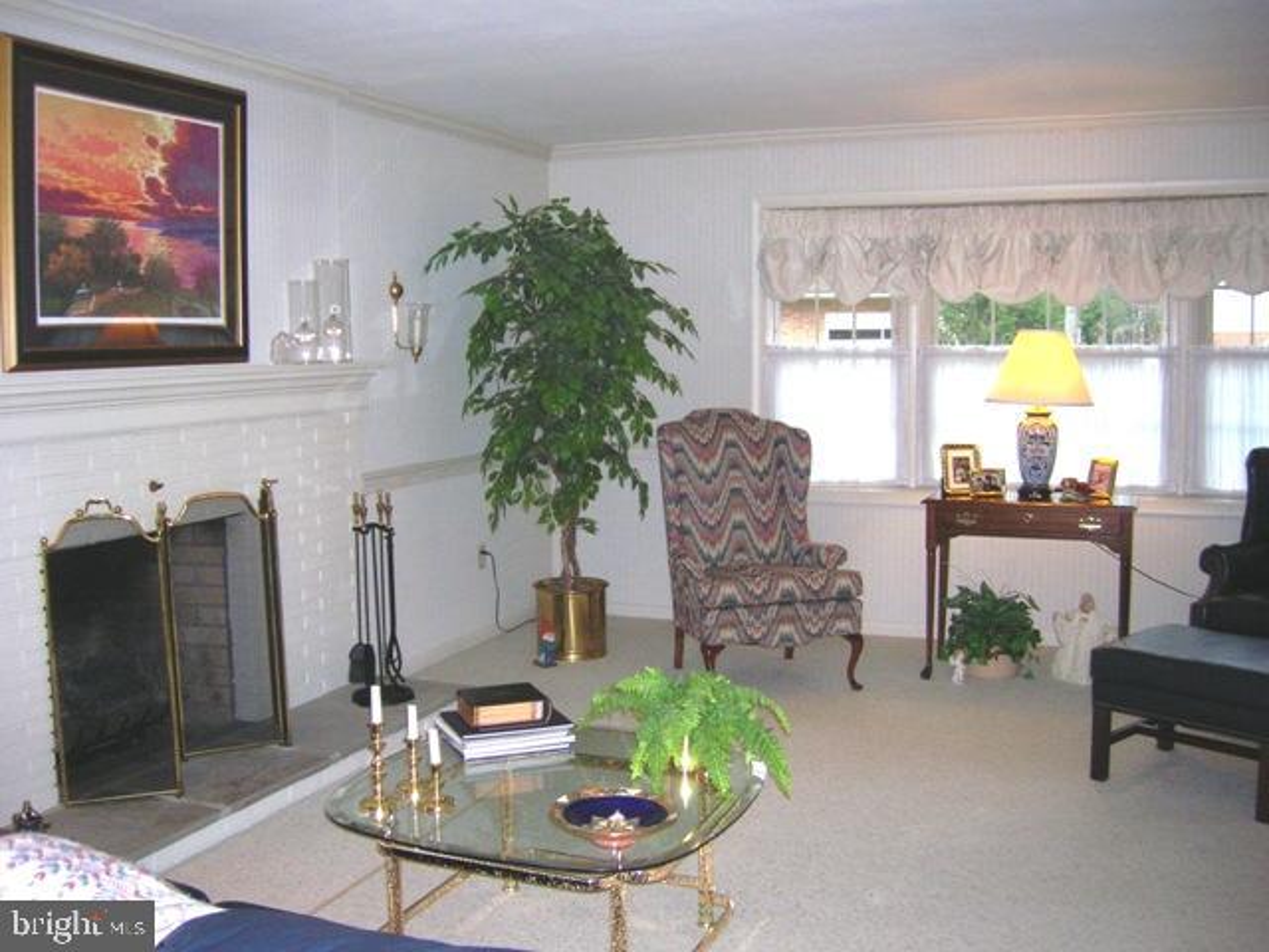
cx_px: 634
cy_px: 476
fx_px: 1246
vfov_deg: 41.8
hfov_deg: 54.0
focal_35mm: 34
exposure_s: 1/60.1
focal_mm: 5.7
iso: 179
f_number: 2.9
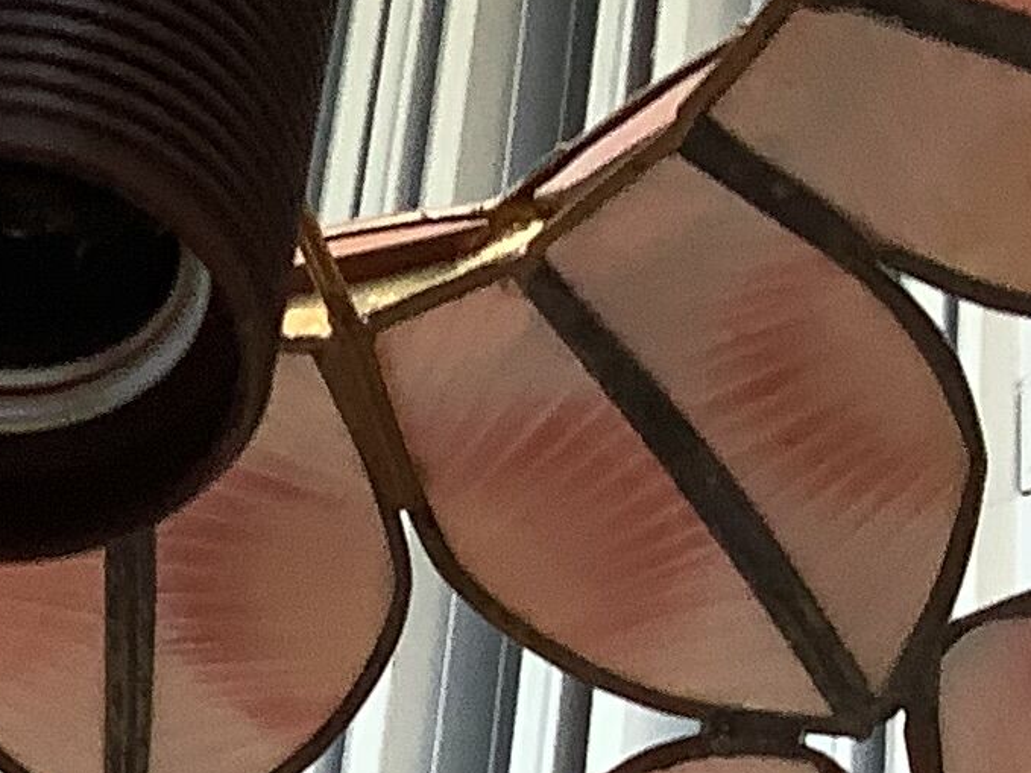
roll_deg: -20.8
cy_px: 1025
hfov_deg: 12.0
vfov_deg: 9.8
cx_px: -922
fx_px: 4437
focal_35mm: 149
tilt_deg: +37.1
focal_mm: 3.3
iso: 64
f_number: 2.4
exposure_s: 1/50
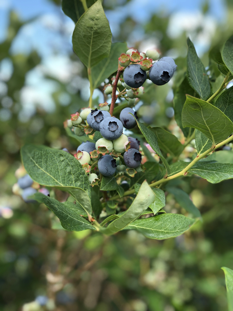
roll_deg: -3.2
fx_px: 467
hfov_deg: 28.0
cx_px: 116
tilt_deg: +1.1
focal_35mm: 52
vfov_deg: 36.8
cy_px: 156
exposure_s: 1/304
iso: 16
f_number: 2.4
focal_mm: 6
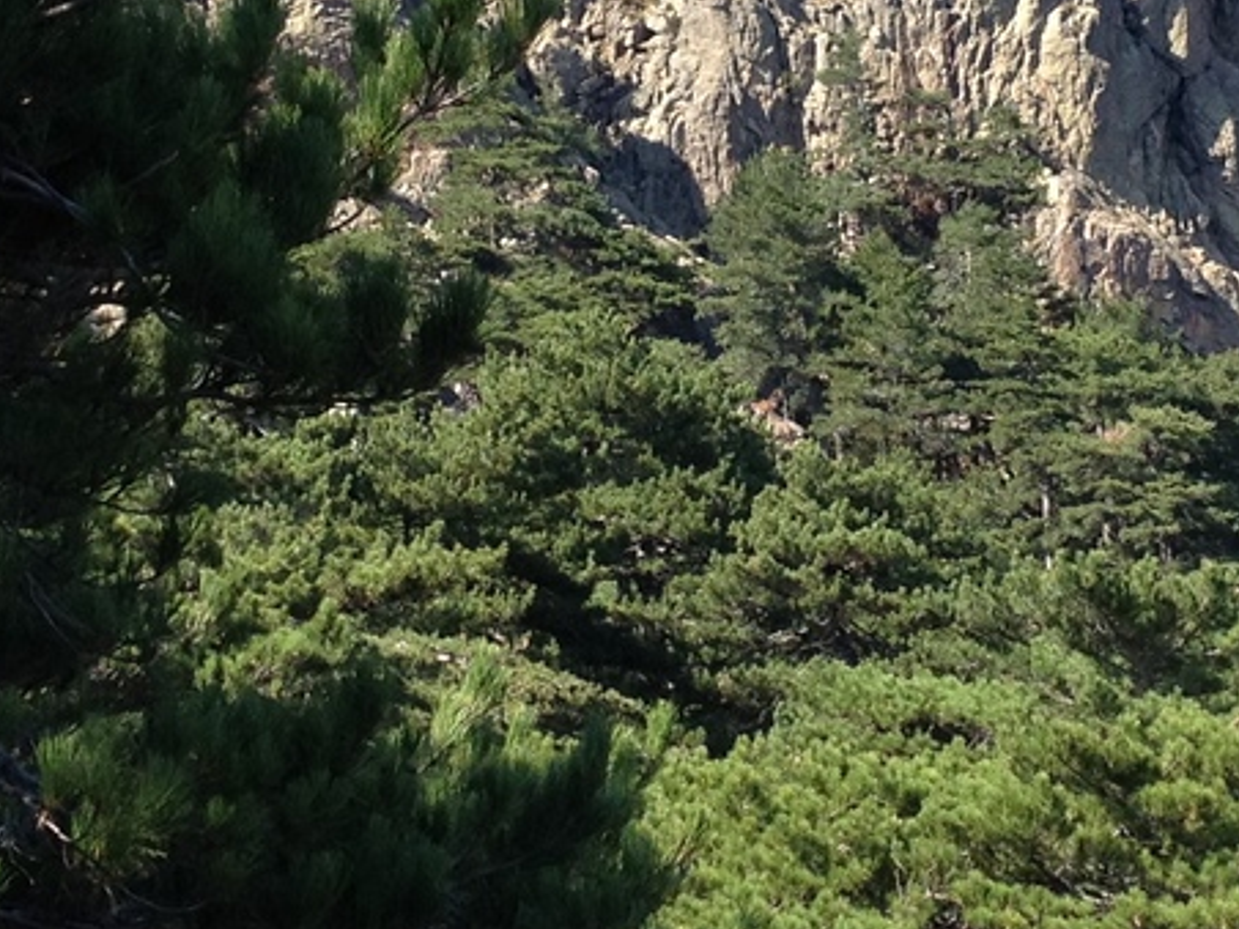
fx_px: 4438
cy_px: 214
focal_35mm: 124
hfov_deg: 15.9
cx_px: 839
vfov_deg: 11.9
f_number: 2.4
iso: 64
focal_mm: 4.28
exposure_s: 1/606
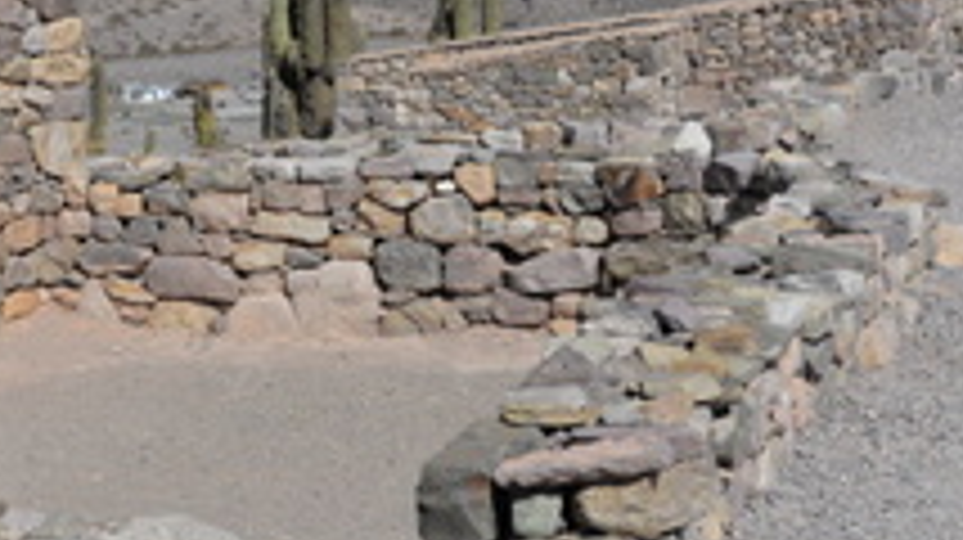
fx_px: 2756
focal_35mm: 108
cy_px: 338
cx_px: 117
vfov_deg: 11.2
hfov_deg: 19.5
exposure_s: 1/320
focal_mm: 44
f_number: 9
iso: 100
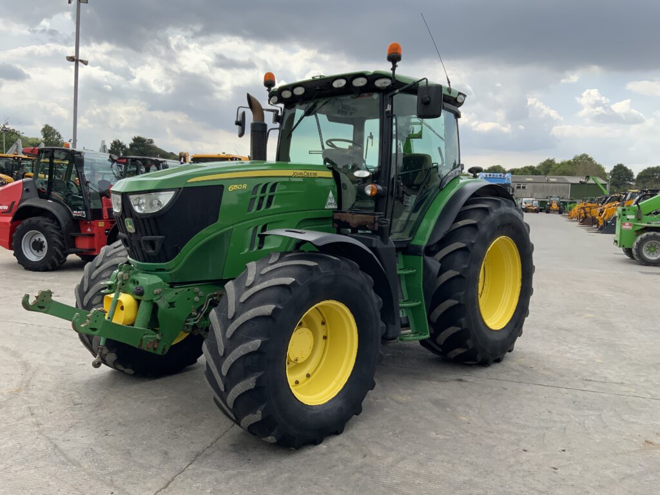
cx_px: 330
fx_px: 553
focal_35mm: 29
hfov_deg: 61.7
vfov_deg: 48.2
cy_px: 248
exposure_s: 1/1168
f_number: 1.8
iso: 16
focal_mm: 3
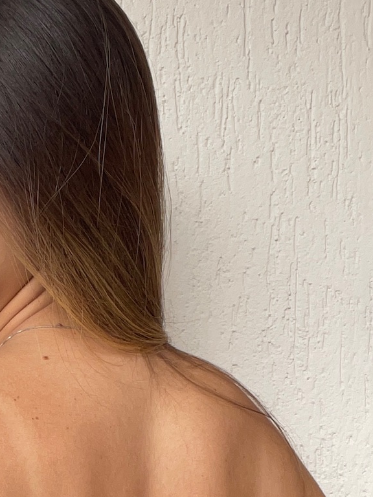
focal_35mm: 80
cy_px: 492
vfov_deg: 23.4
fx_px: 1149
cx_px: -2
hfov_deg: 18.0
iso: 25
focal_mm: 2.71
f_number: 2.2
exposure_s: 1/121
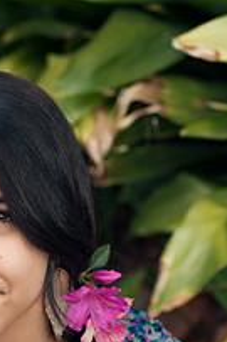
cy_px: 350
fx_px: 1052
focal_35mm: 111
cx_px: 9
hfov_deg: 12.2
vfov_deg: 17.9
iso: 200
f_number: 2.8
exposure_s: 1/125
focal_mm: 50
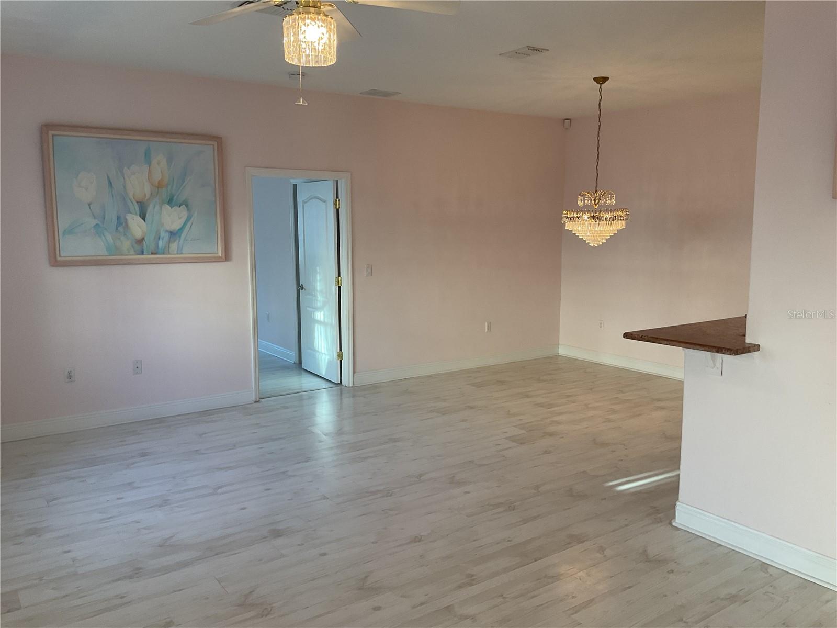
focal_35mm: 29
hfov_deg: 61.7
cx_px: 418
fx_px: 701
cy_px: 314
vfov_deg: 48.2
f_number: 1.8
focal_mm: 3
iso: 40
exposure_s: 1/60
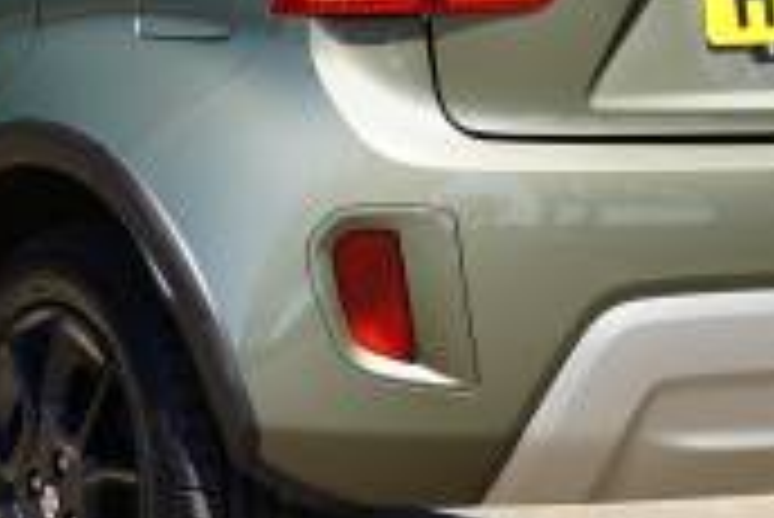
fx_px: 4712
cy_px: 0
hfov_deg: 9.4
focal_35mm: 219
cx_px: 374
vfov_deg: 6.3
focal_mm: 58.8
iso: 100
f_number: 5
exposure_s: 1/125
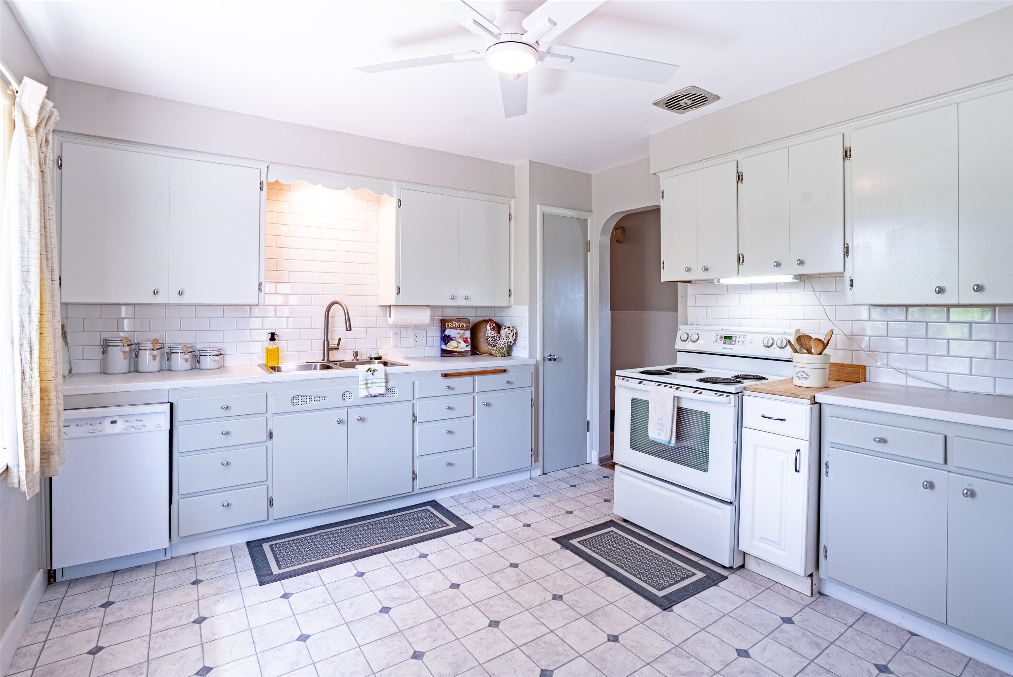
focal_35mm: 16
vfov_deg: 73.8
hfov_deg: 96.7
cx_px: 506
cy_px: 338
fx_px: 450
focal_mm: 16
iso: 400
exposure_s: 1/640
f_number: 8
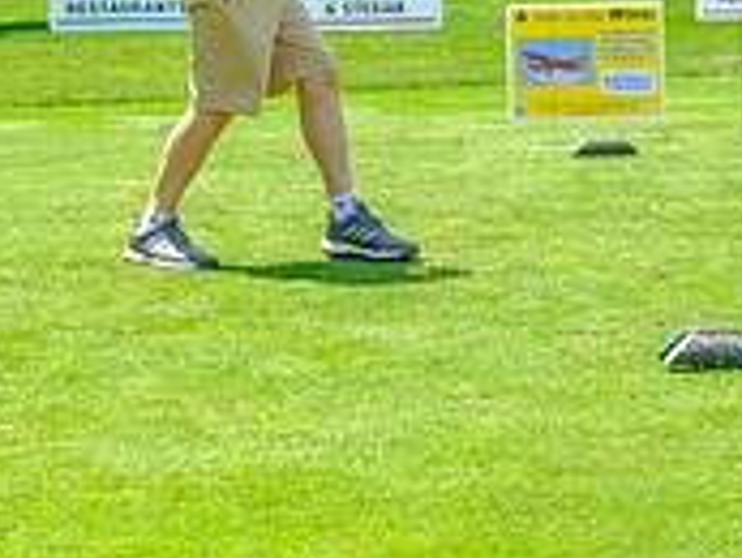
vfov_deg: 10.5
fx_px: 3003
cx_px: 485
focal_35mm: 140
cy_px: -77
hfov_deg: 14.1
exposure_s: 1/500
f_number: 5
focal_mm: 37.4
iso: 200
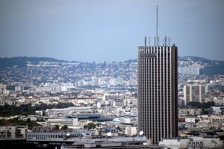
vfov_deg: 3.7
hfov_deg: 5.5
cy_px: 74
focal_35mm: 375
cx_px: 112
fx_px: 2333
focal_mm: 250
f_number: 7.1
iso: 200
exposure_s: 1/800
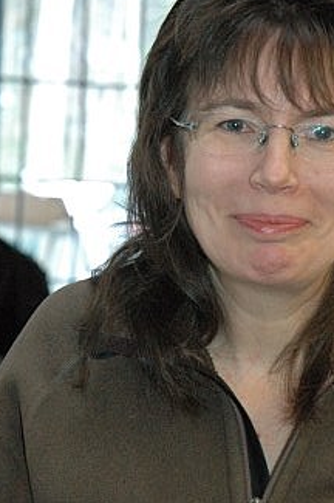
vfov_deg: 13.4
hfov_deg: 8.9
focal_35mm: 153
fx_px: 2133
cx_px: 274
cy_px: 204
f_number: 5
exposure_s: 1/60
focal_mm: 55
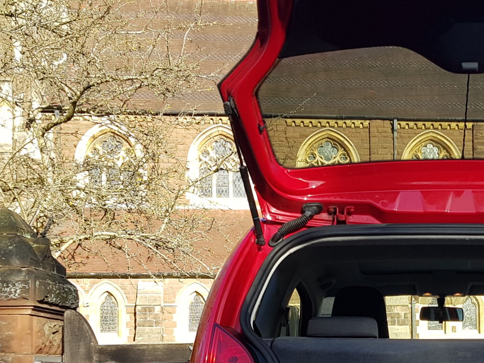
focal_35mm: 65
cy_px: 363
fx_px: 909
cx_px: 443
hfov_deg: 28.6
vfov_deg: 21.8
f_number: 1.7
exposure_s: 1/650
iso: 40
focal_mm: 4.2
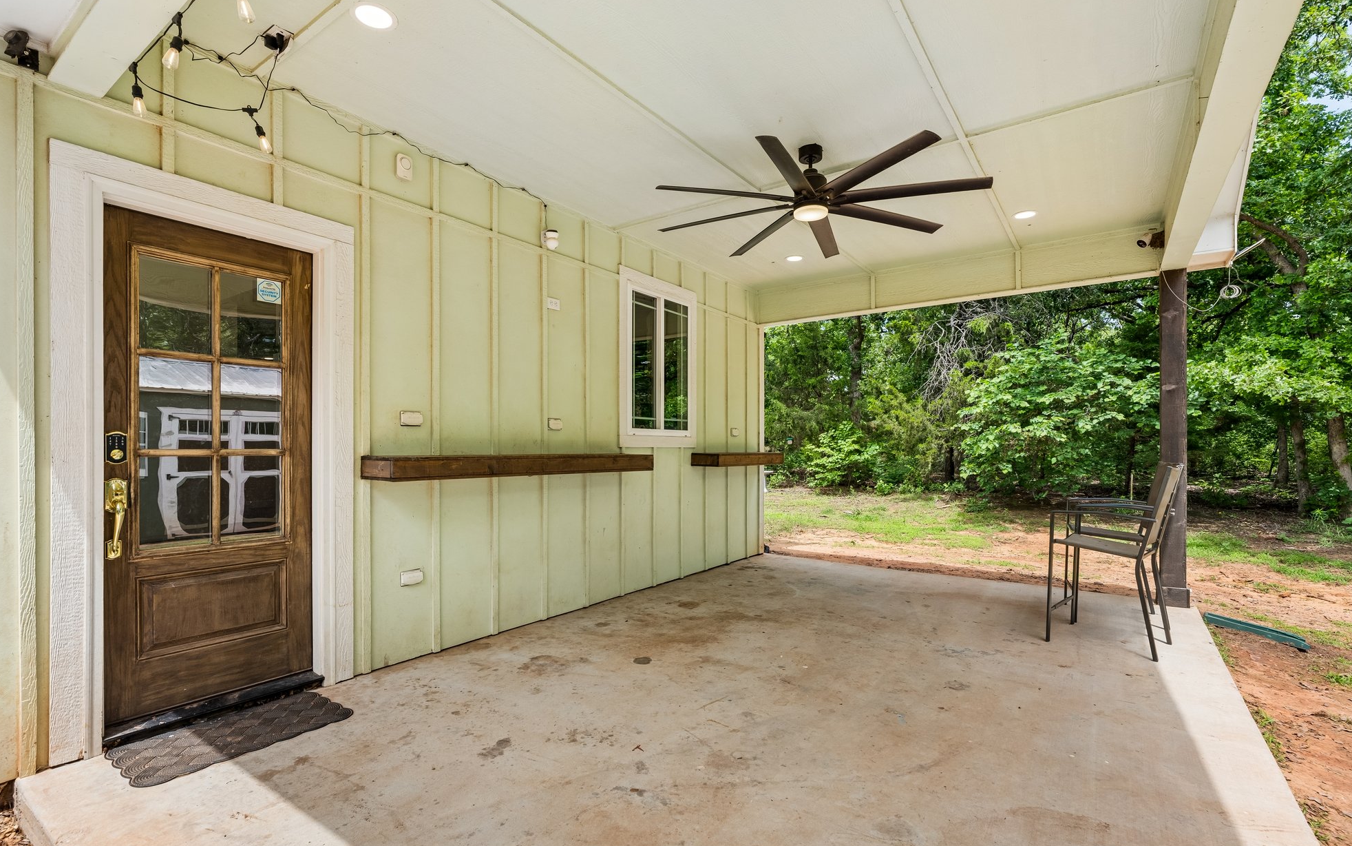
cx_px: 675
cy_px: 452
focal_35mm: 17
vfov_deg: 67.9
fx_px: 626
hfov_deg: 94.4
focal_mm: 16
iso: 200
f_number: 8
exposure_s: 1/250
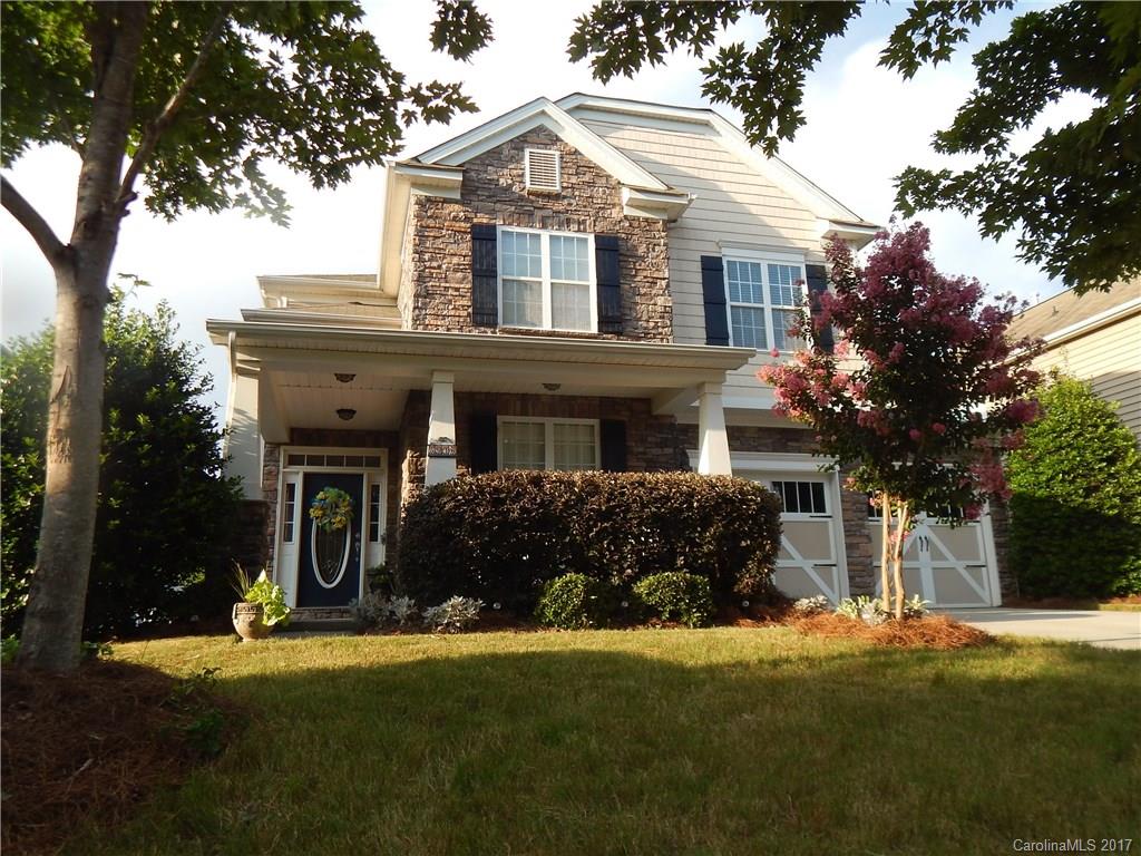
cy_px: 428
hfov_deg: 69.4
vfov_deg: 54.9
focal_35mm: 25
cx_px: 570
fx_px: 824
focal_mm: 4.5
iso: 125
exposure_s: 1/400
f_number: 3.1
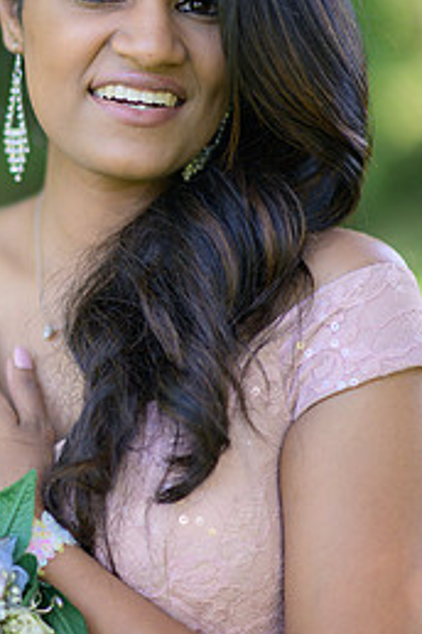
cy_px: 273
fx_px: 2602
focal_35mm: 148
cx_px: 137
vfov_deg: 13.9
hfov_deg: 9.3
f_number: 1.4
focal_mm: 85
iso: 320
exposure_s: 1/1600
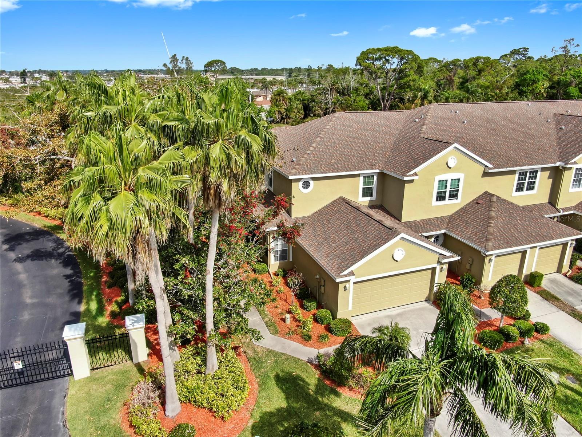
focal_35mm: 24
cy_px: 218
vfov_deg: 56.8
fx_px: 404
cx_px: 291
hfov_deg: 71.6
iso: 100
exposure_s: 1/1000
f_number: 2.8
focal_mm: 4.39
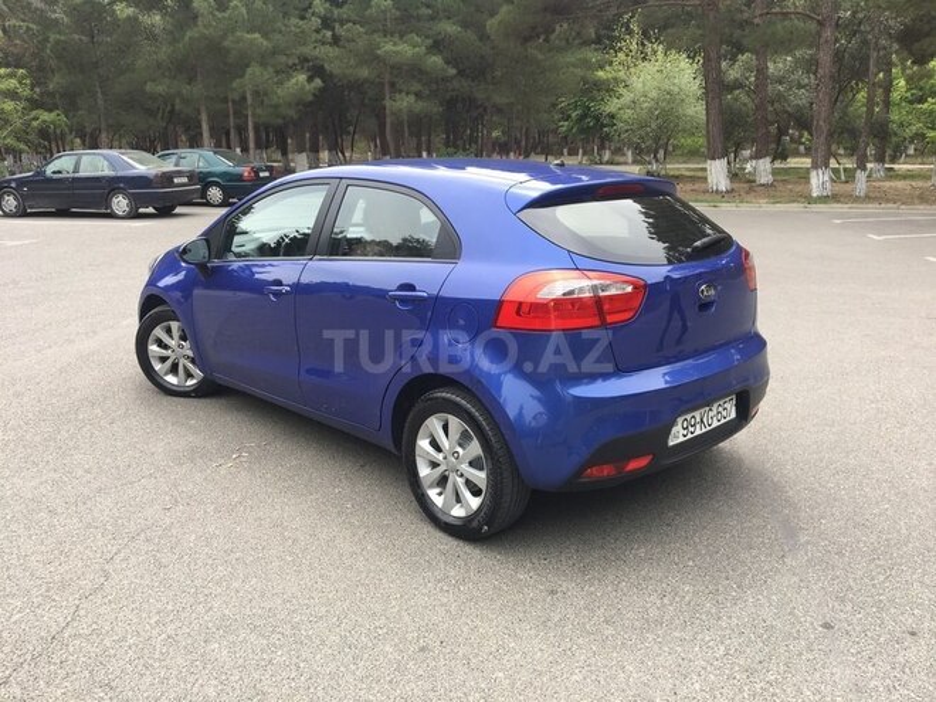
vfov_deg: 48.2
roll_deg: +0.0
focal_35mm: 29
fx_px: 784
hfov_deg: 61.7
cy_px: 351
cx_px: 468
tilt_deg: -12.8
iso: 25
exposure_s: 1/434
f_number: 2.2
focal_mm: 4.15
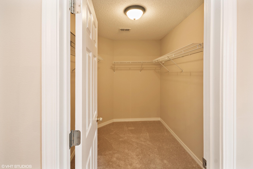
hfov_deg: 100.4
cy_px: 84
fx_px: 105
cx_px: 126
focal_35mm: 15
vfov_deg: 77.3
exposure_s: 1/1.67
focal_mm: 10
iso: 125
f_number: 8
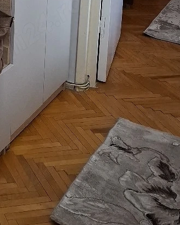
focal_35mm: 73
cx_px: -82
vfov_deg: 22.7
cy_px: -81
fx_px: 486
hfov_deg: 18.8
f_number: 1.8
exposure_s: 1/33
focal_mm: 5.54
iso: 250
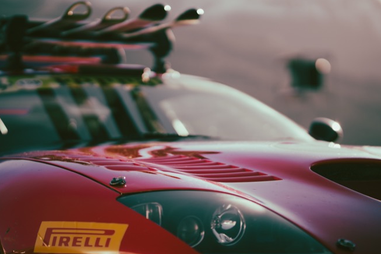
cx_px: 192
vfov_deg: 13.2
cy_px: 142
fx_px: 1101
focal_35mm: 104
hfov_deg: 19.6
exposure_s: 1/3200
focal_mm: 85
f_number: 1.4
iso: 100
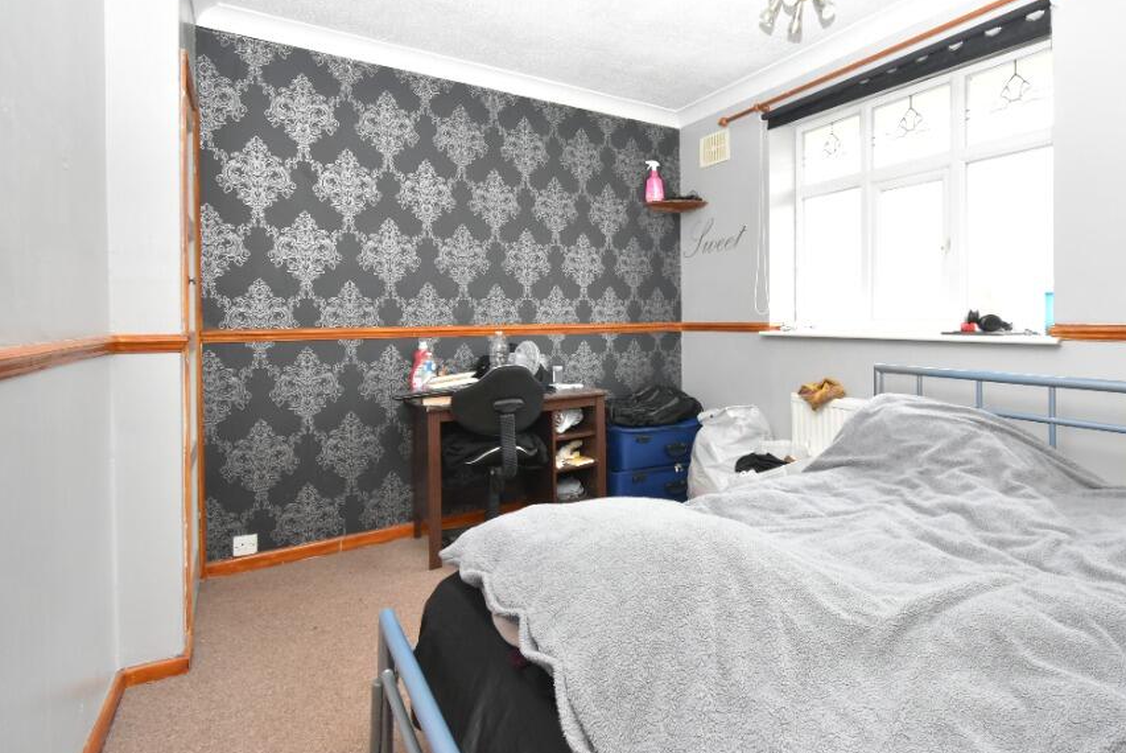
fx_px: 563
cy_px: 326
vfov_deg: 67.2
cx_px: 675
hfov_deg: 88.8
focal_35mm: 18
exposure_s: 1/60
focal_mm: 10
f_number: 4.5
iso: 1100
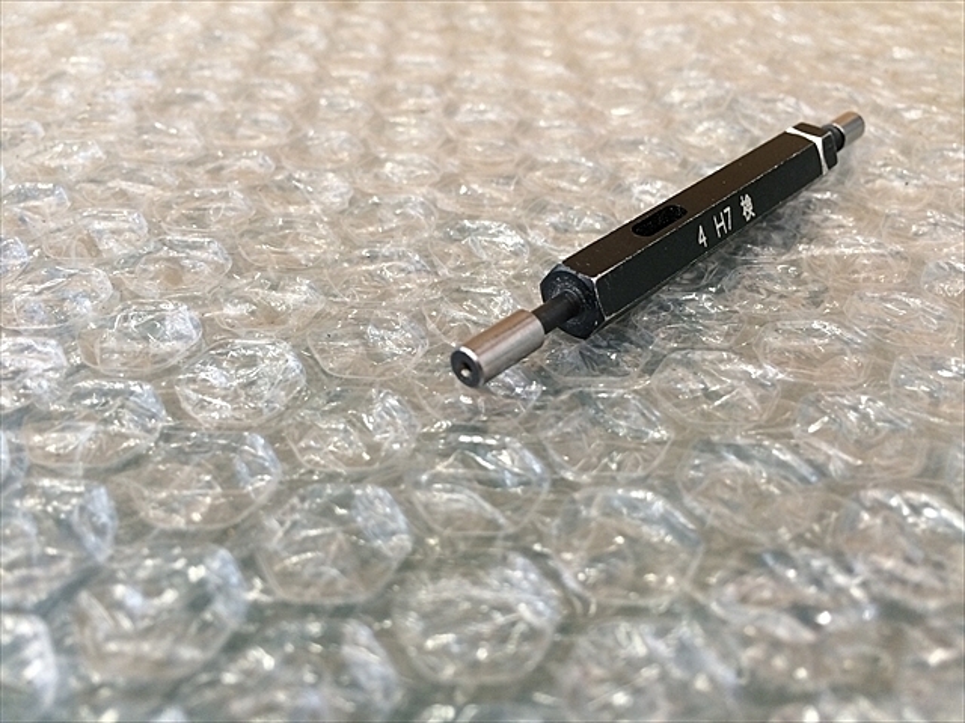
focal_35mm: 29
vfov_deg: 48.2
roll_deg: -0.8
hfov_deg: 61.7
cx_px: 482
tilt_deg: -38.1
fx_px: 808
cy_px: 362
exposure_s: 1/30
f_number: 2.2
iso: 80
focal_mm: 4.15
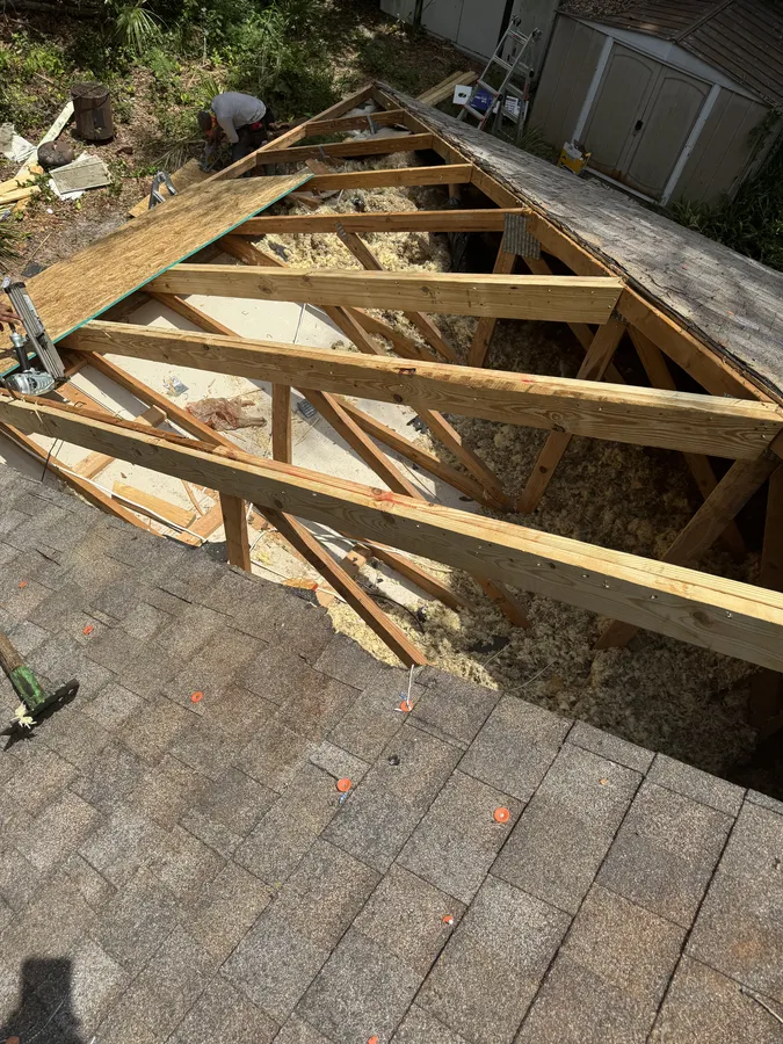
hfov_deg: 56.8
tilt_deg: -55.2
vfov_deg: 71.6
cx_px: 392
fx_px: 724
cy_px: 522
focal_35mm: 24
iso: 80
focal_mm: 6.76
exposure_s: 1/3597
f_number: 1.78
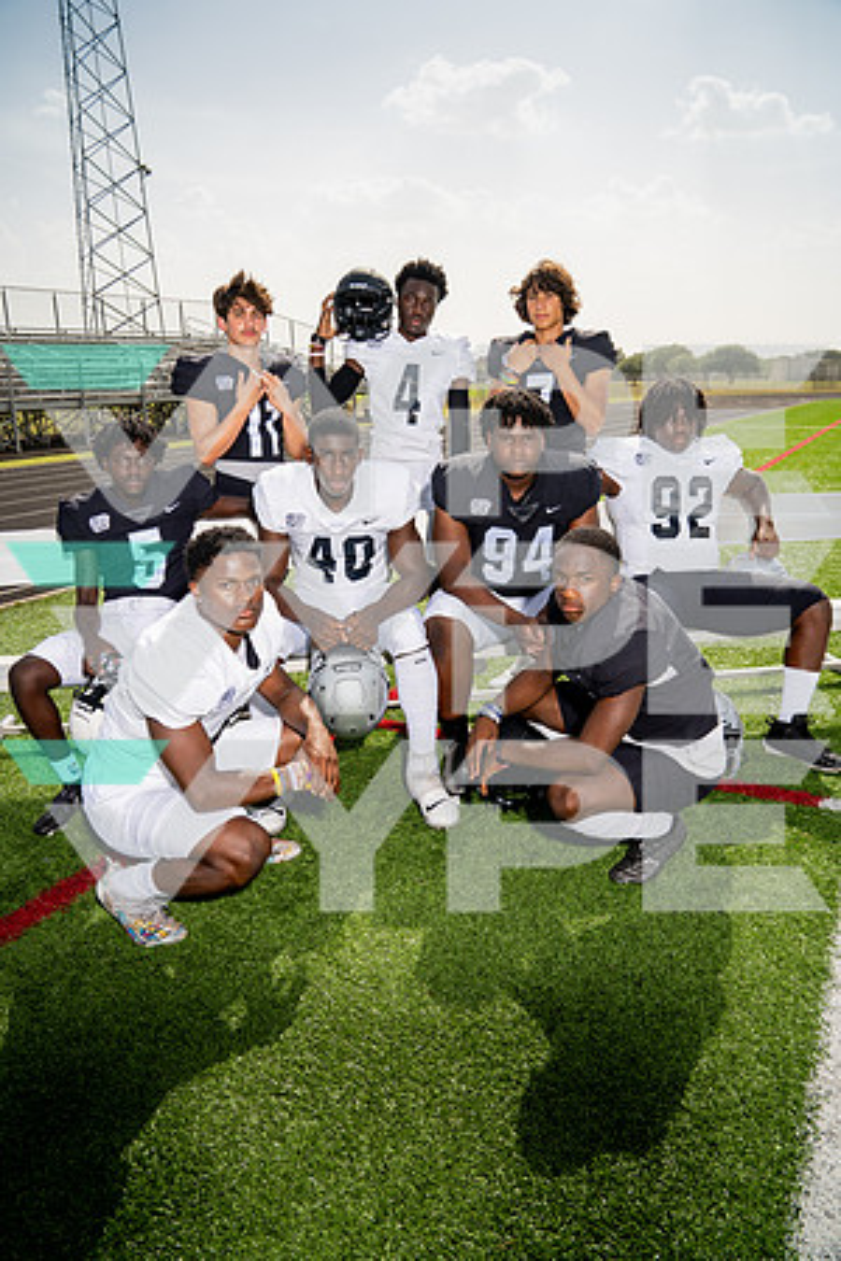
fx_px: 841
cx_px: 420
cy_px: 630
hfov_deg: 53.1
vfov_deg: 73.7
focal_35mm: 24
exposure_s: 1/1250
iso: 100
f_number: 4.5
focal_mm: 24
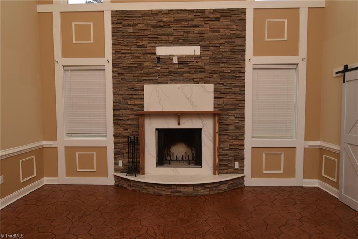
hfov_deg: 73.7
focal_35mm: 24
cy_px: 120
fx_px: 239
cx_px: 179
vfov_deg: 53.1
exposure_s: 1/60
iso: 200
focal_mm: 24
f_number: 5
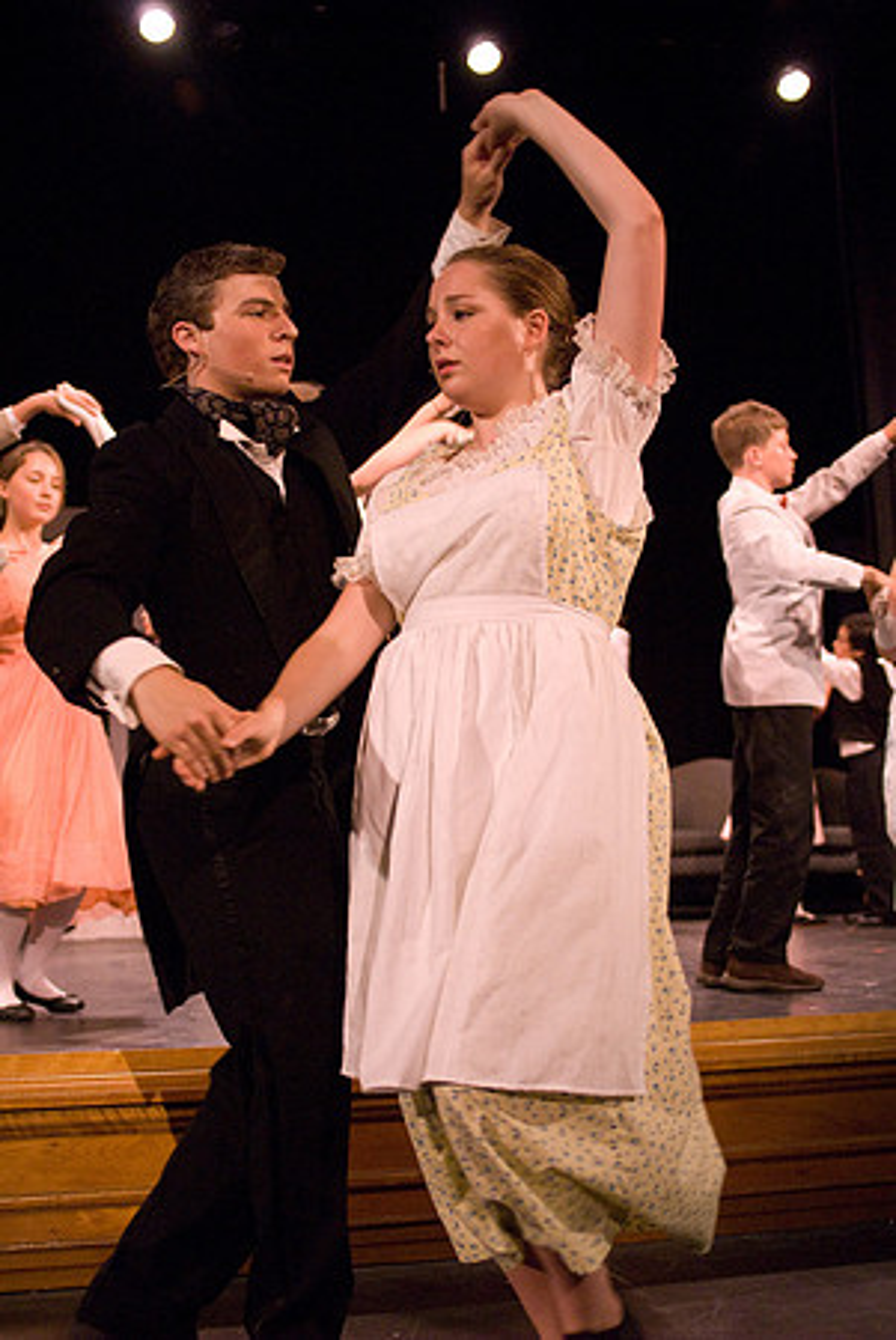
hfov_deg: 29.0
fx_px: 1732
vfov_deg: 42.3
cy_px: 670
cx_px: 448
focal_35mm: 46
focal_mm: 31
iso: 1600
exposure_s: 1/160
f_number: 2.8
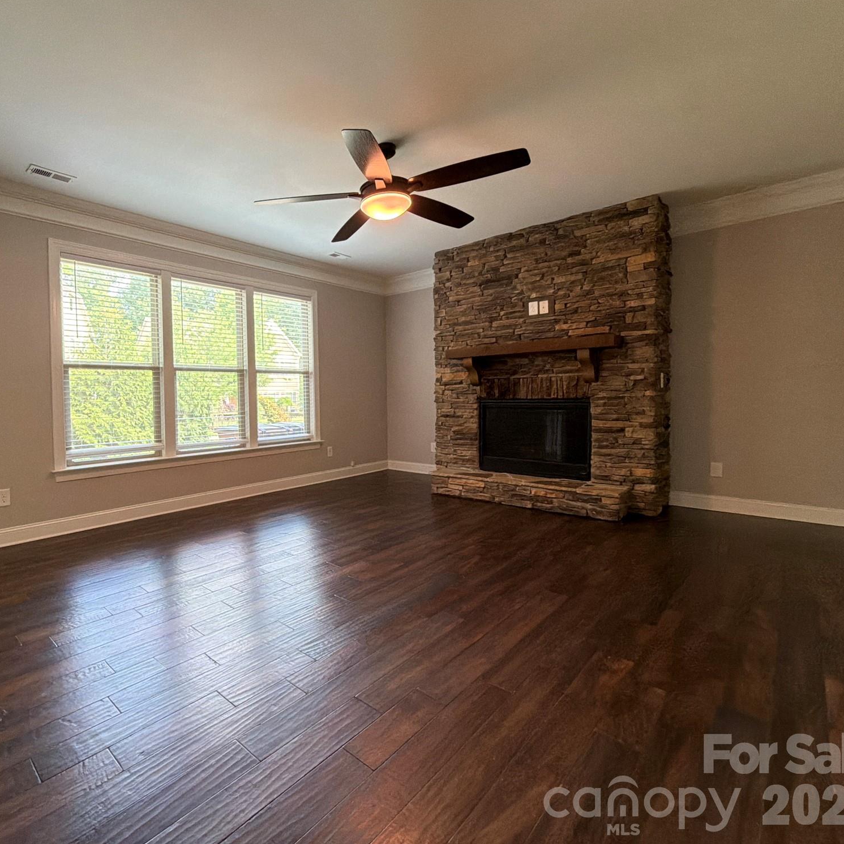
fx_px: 469
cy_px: 410
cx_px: 305
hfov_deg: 82.0
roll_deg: +1.2
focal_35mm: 17
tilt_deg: -1.8
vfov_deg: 83.9
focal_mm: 2.22
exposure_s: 1/60
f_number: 2.2
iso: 400
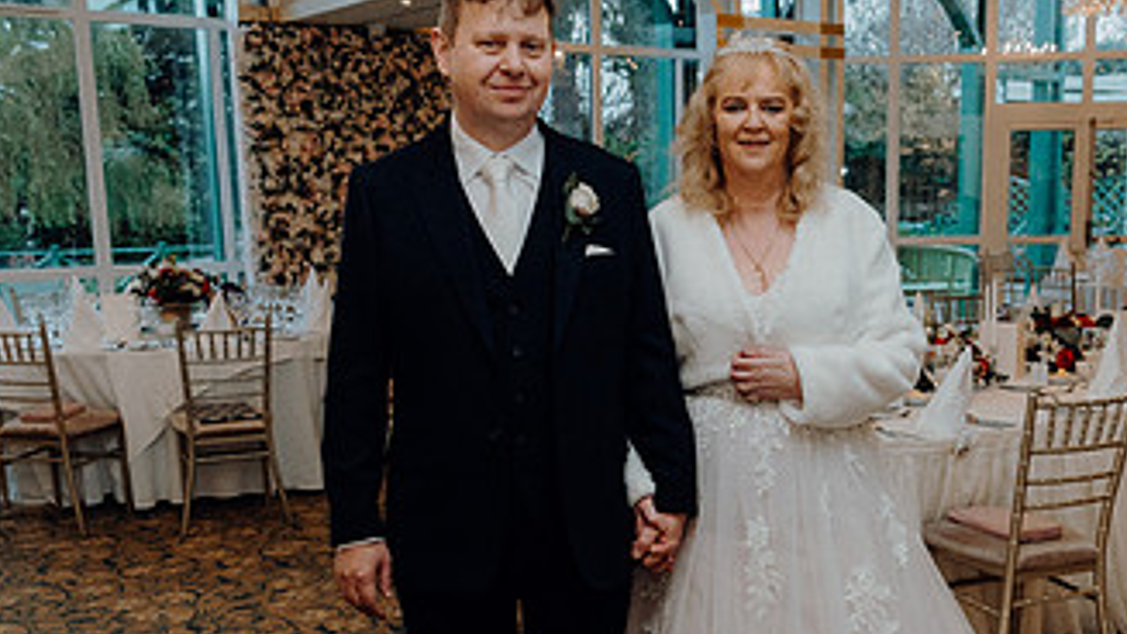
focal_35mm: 45
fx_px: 1345
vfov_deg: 26.2
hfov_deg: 45.2
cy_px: 467
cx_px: 686
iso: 2500
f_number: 3.5
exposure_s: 1/200
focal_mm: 24
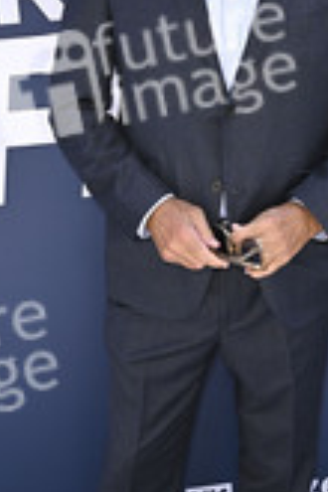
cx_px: 230
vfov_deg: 27.0
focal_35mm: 75
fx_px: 1025
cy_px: 224
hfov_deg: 18.1
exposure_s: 1/320
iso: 500
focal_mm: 31
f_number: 7.1
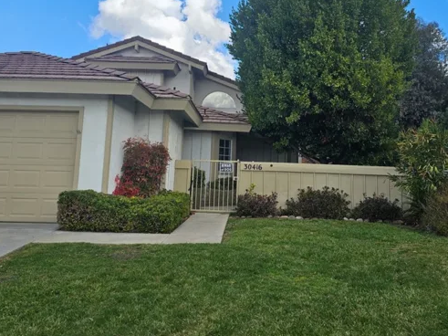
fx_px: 453
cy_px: 108
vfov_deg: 40.1
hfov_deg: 52.6
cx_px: 227
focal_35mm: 35
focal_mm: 6.3
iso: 10
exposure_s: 1/523
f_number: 1.7
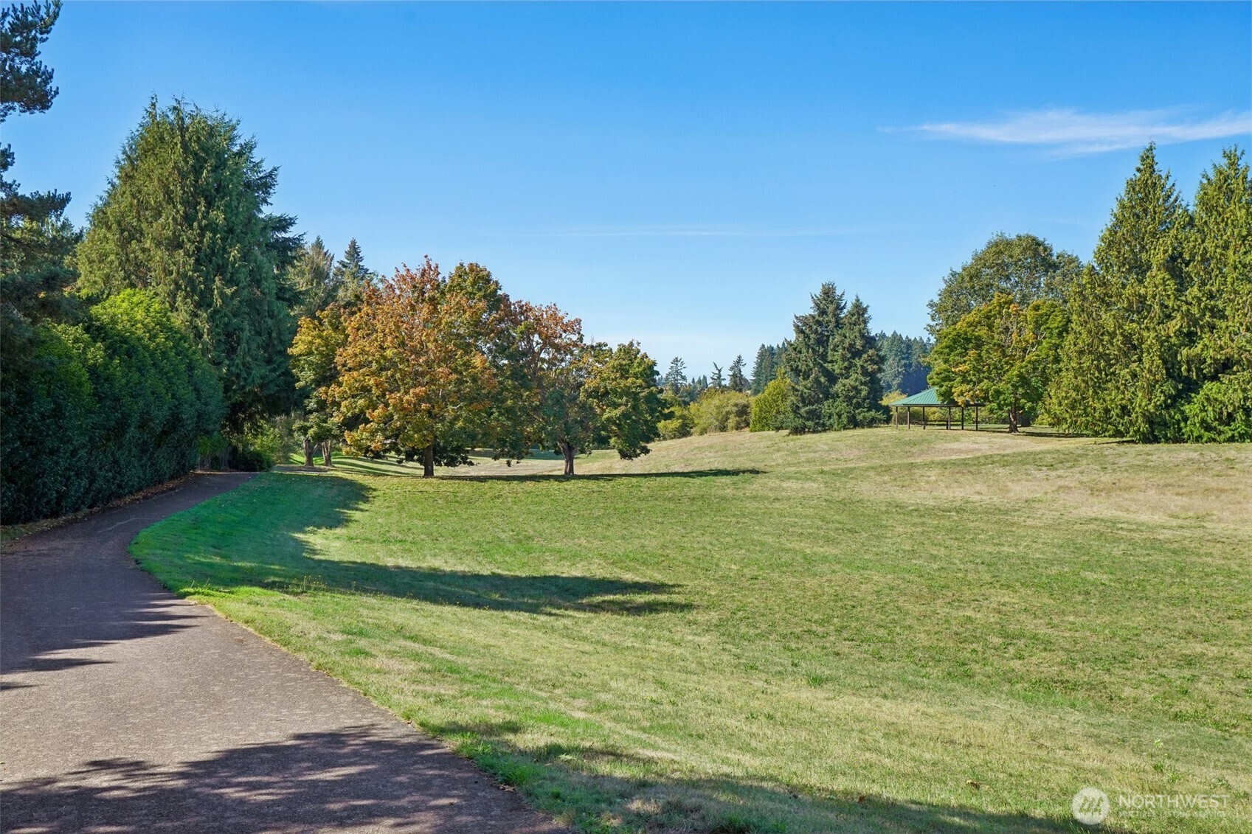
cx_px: 626
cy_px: 417
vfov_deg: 37.8
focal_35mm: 35
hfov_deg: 54.4
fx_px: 1217
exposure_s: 1/640
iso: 400
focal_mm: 35
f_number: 8
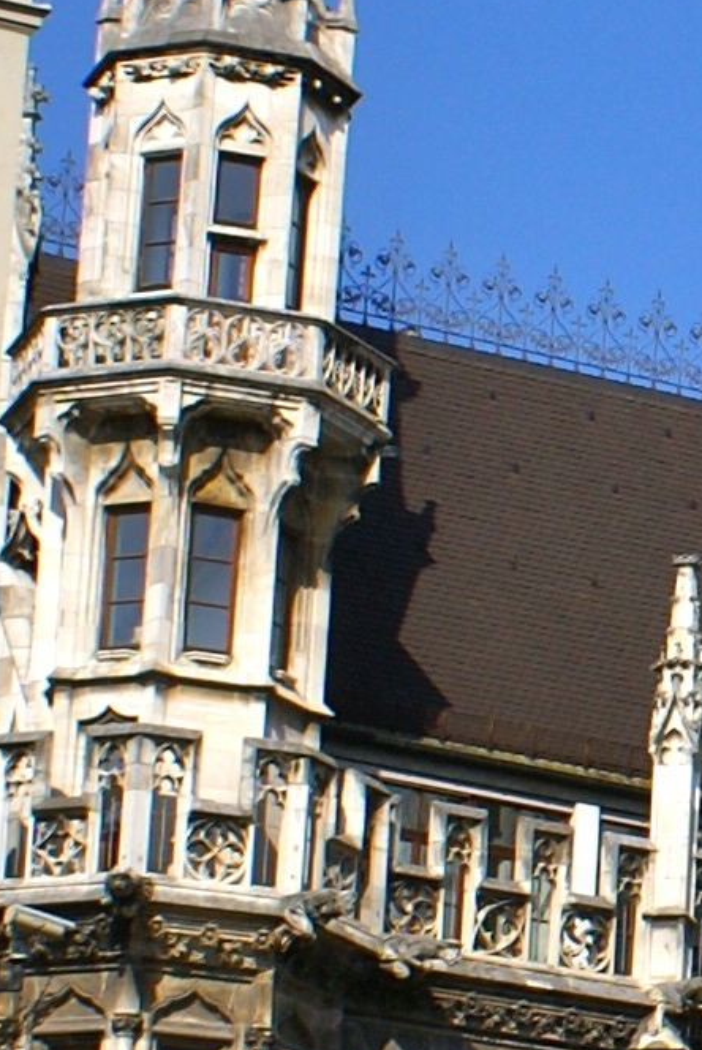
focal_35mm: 210
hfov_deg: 6.3
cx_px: 1613
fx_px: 6129
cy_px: 538
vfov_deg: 9.8
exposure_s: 1/250
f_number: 10
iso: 100
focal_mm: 24
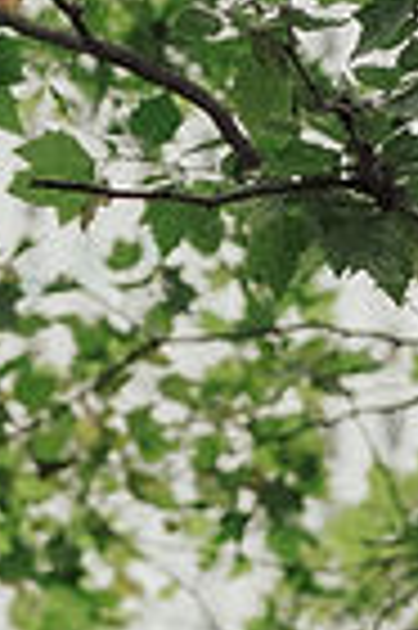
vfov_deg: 8.0
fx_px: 4190
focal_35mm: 240
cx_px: -683
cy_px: 1472
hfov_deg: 5.5
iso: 500
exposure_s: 1/1000
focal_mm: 35
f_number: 1.8
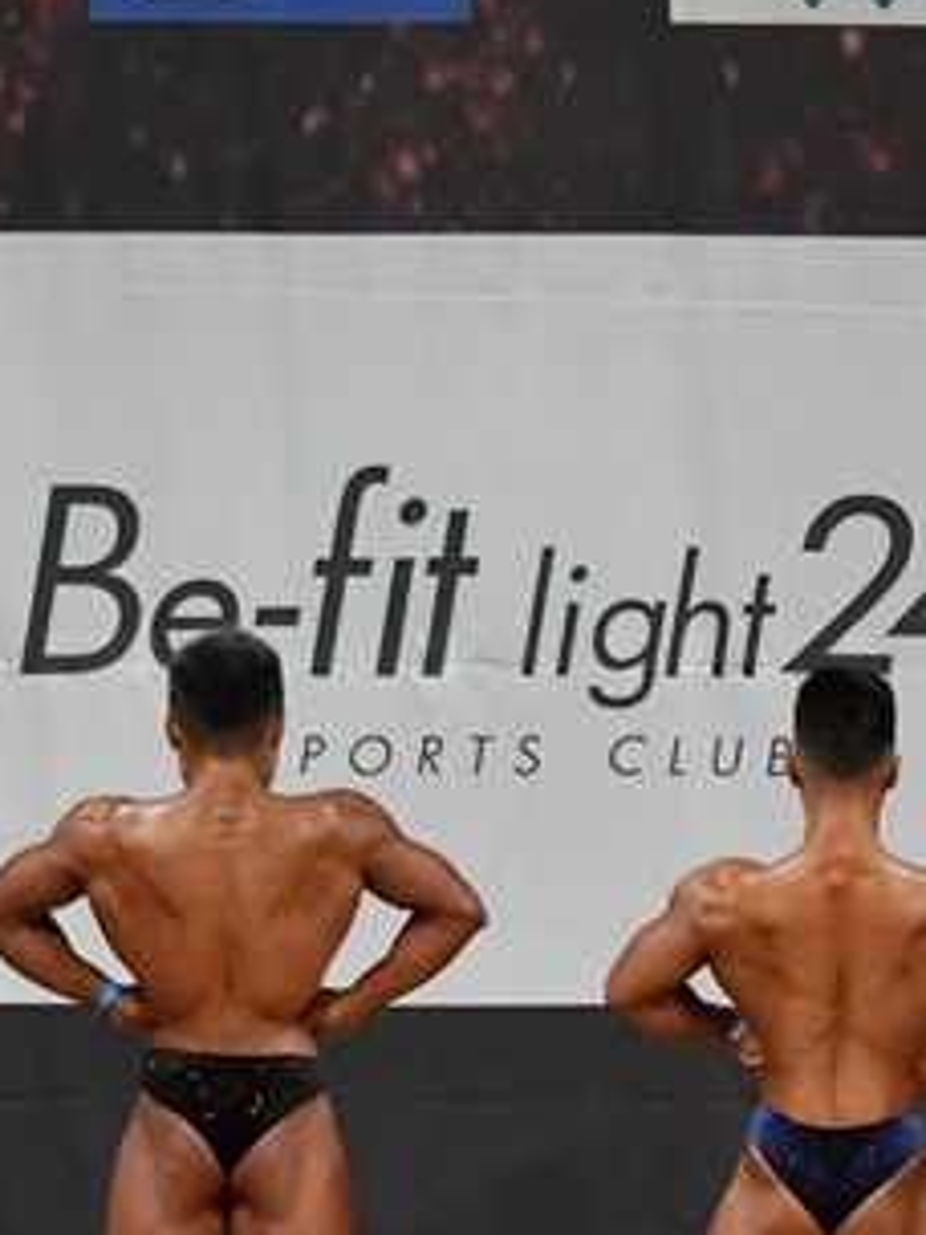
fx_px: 14695
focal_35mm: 412
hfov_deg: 3.6
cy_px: 894
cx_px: 1143
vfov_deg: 4.8
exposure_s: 1/400
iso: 6400
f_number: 5.6
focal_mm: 112
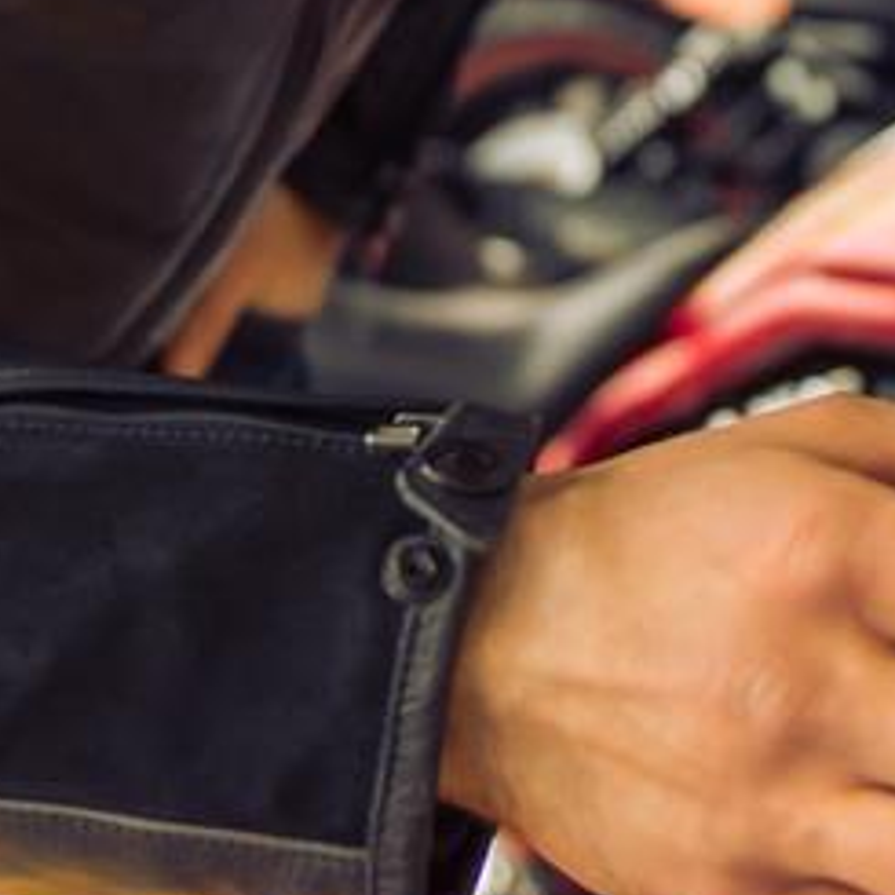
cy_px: -285
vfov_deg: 15.0
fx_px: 3247
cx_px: 979
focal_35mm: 111
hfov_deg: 15.3
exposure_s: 1/200
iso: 500
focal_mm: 32
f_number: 2.8
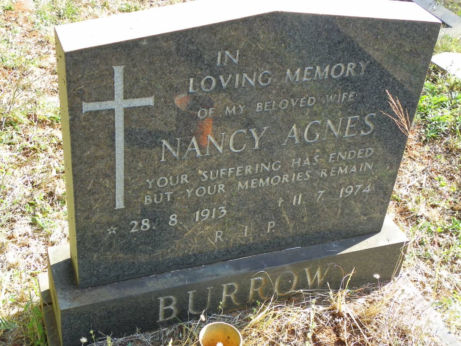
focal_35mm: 52
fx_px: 693
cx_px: 230
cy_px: 173
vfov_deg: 28.0
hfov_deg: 36.8
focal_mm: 9.2
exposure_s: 1/100
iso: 64
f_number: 3.5
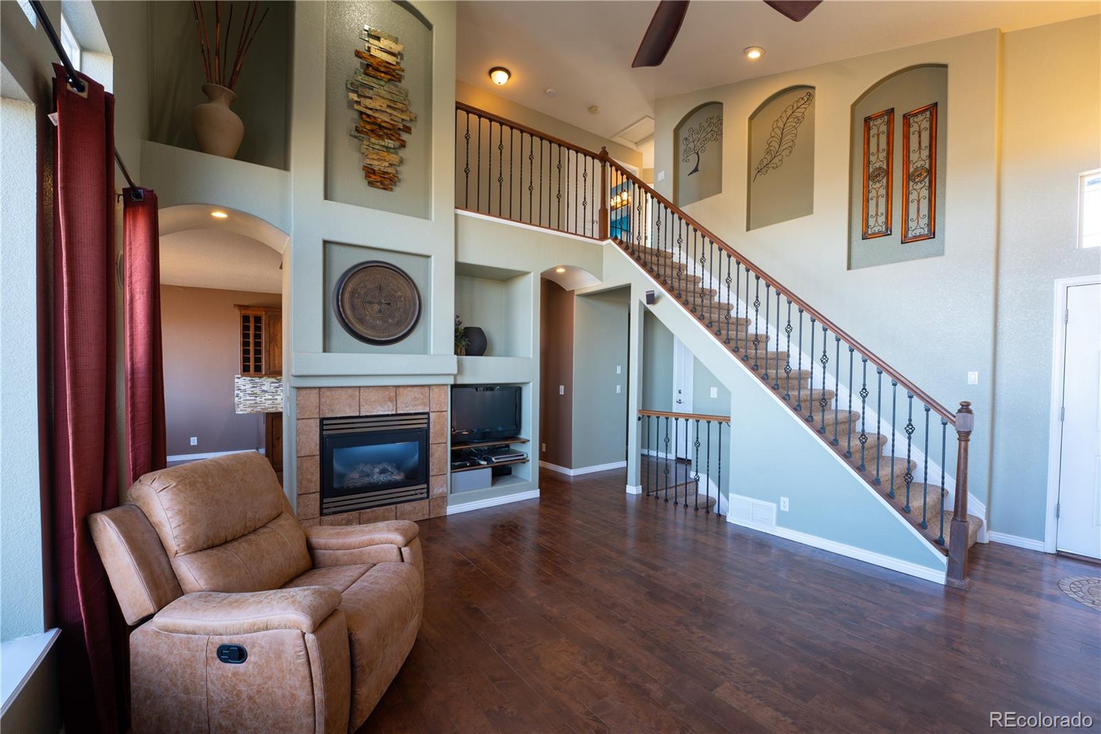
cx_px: 550
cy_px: 367
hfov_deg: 104.3
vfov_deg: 81.2
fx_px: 428
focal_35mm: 14
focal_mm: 14
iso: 100
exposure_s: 1/4
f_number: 8
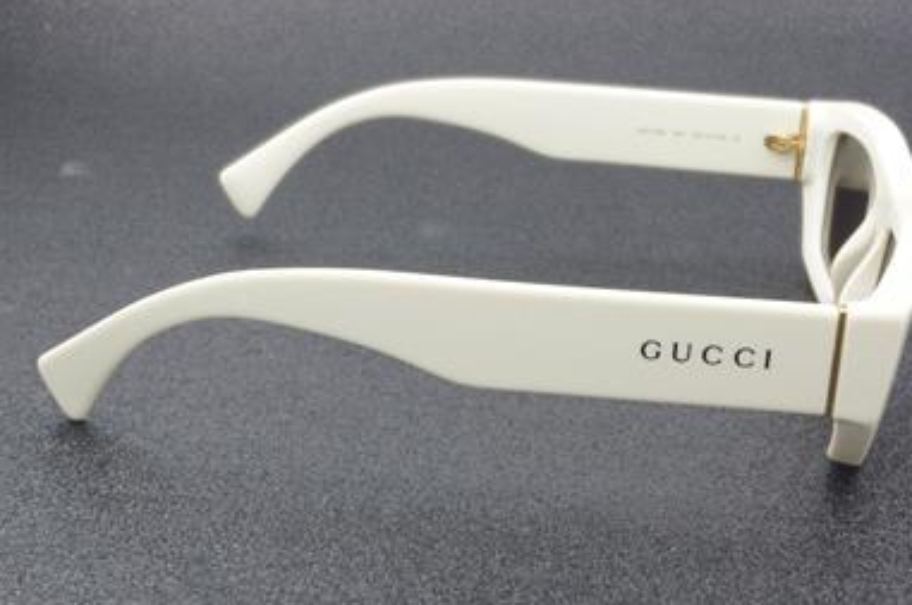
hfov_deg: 31.9
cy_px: 294
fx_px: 1594
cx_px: 476
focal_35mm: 63
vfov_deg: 21.5
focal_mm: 40
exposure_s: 1
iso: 100
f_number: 32
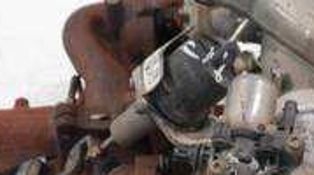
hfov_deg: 25.9
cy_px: 201
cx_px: 198
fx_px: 682
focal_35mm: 82
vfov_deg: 14.3
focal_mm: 14
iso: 640
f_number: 3.5
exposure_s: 1/60
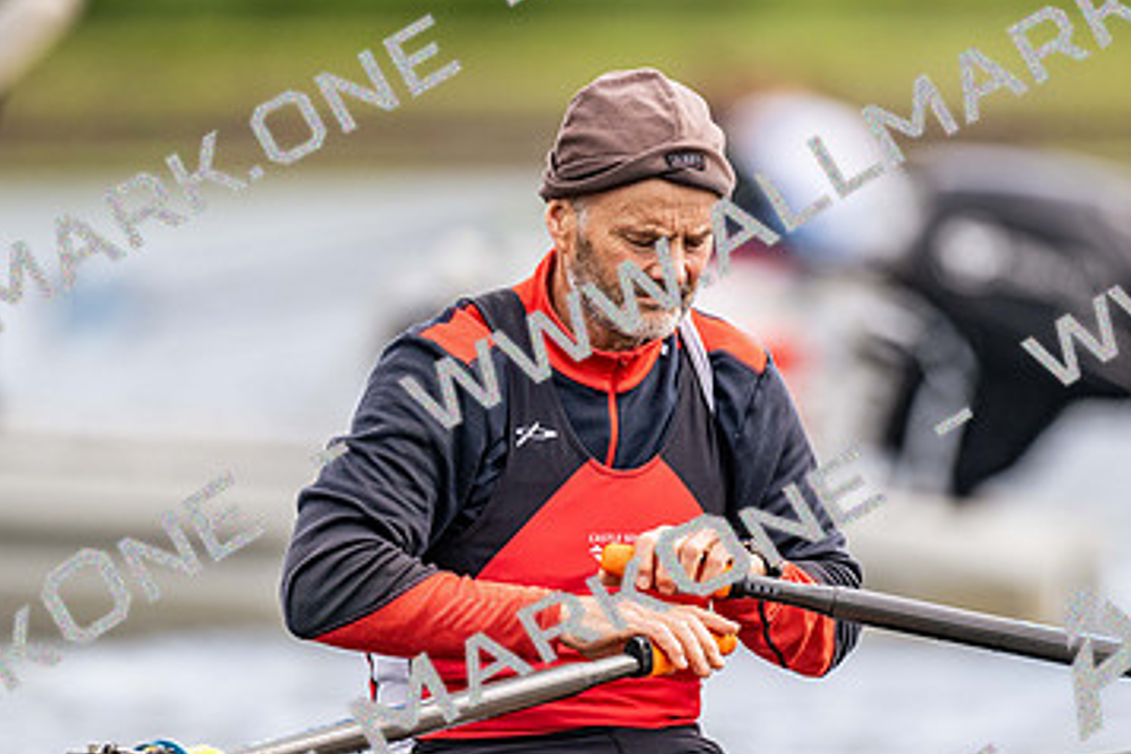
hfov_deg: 2.1
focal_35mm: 975
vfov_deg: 1.4
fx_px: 30629
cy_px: 439
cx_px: 792
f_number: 4
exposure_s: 1/2500
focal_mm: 600
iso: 400
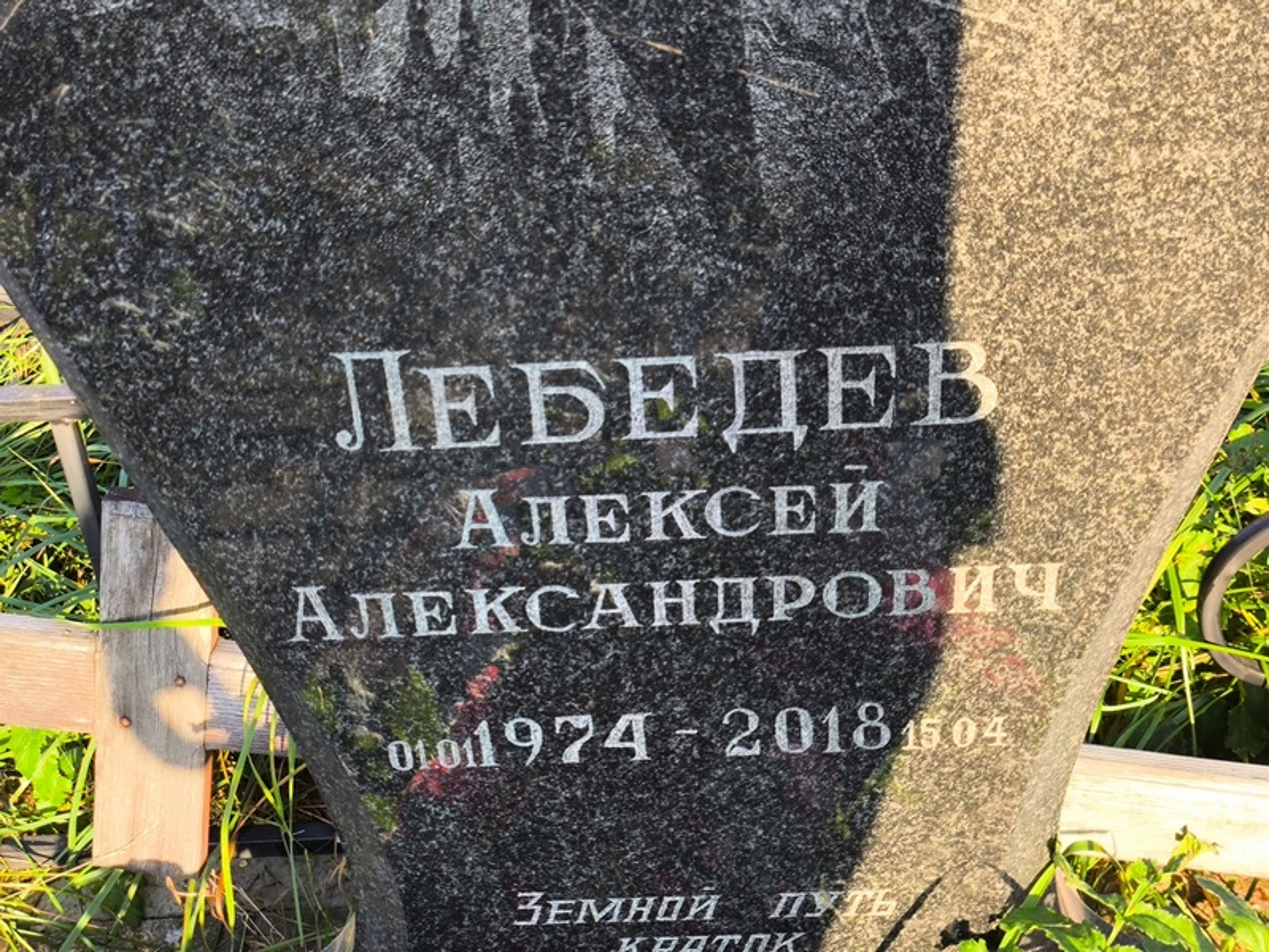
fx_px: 1834
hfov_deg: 38.2
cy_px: 476
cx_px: 634
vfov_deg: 29.1
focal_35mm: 50
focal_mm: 4.71
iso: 50
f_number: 1.7
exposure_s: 1/253
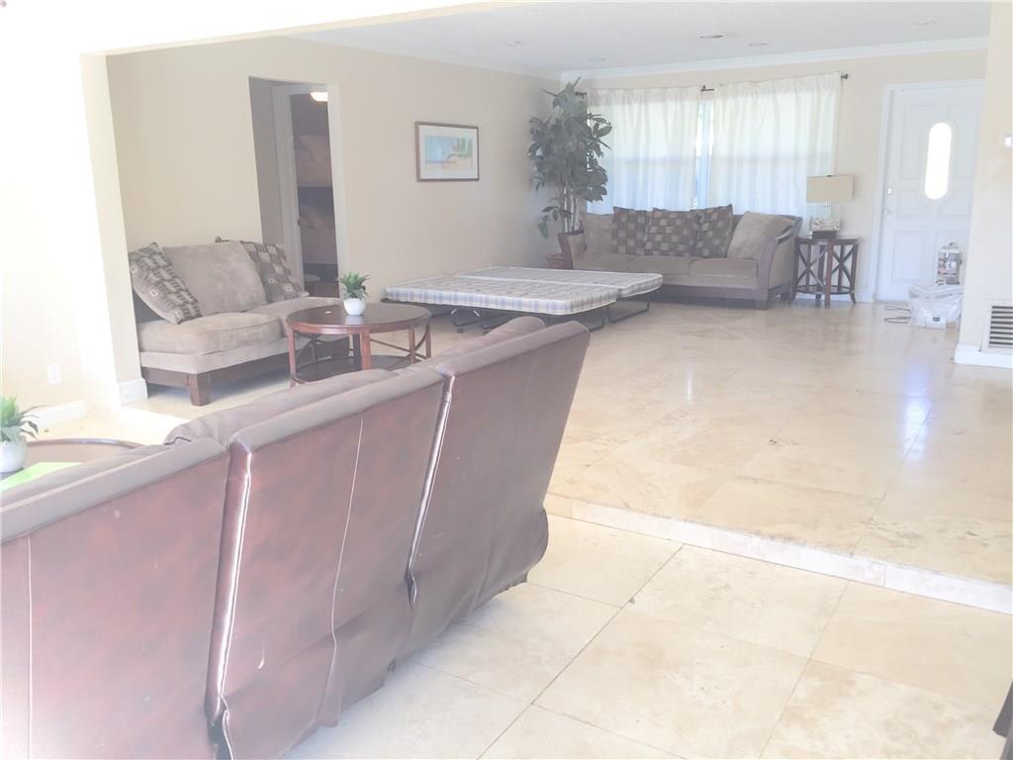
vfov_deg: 48.2
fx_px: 849
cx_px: 506
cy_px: 380
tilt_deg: -10.9
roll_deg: -0.1
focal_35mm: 29
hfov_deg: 61.7
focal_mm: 4.15
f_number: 2.2
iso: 40
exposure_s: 1/60
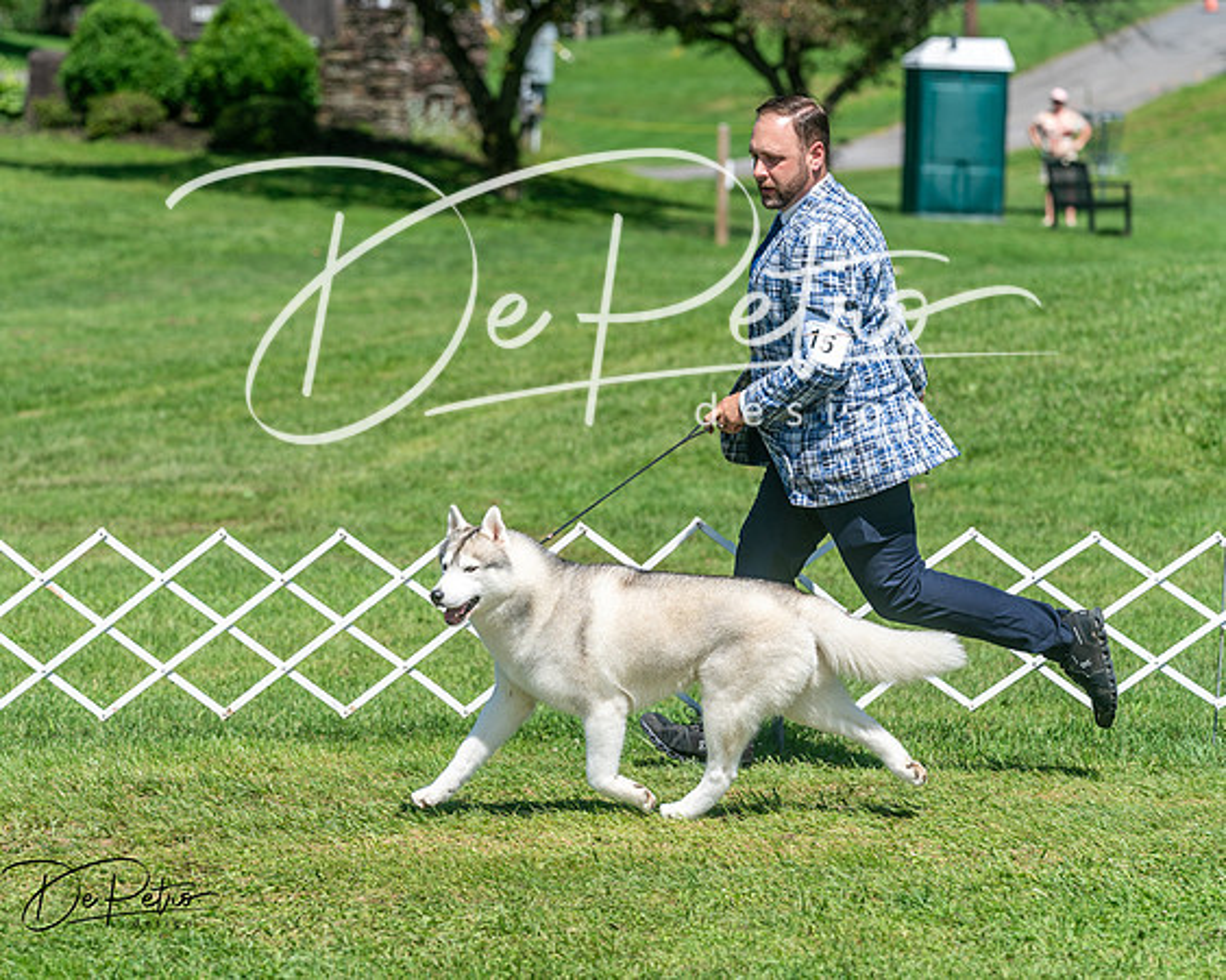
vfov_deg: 9.1
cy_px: 433
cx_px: 519
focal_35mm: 170
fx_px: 6177
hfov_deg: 11.3
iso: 80
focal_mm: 133
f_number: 4.5
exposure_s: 1/1000
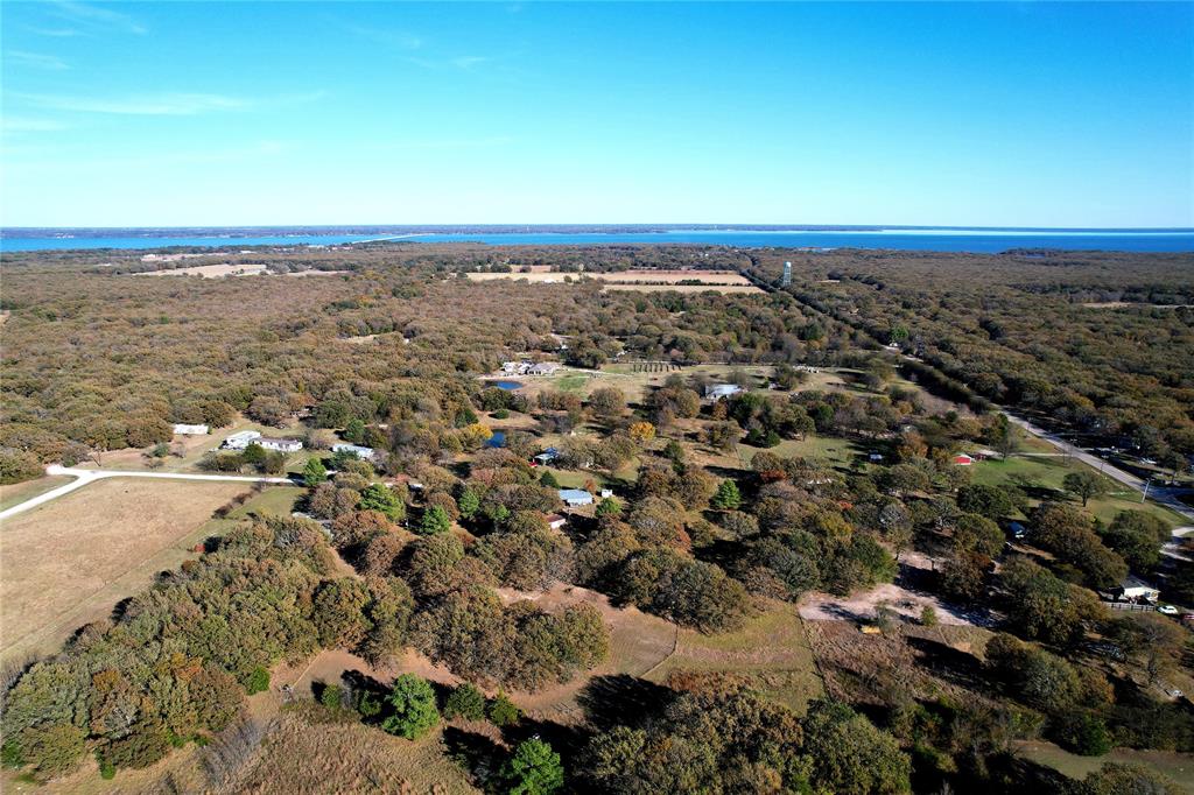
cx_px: 597
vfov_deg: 57.2
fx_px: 729
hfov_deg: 78.6
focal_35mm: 22
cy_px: 398
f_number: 2.8
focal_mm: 8.38
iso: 140
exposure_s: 1/2000
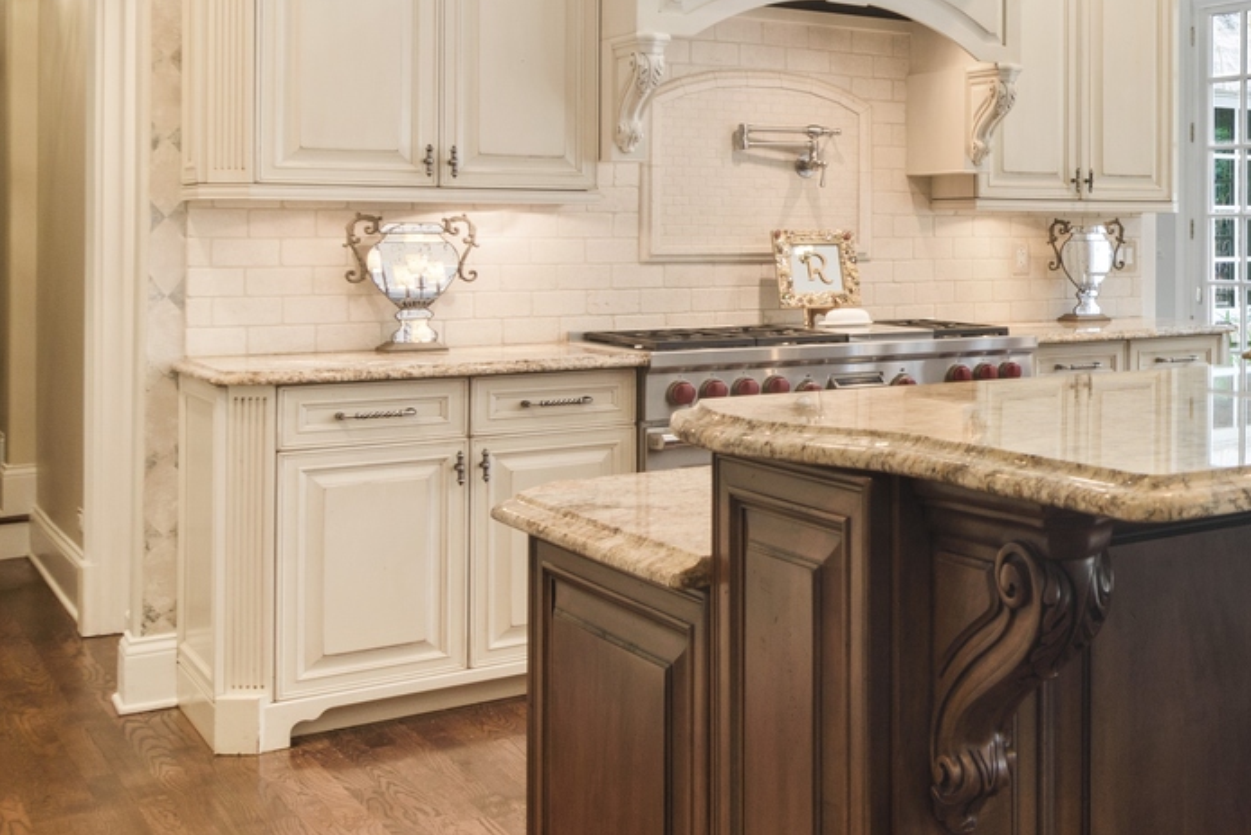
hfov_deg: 38.3
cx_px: 1383
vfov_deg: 31.2
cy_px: 186
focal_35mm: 42
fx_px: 1460
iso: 200
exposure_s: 1/2
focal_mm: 12
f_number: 8
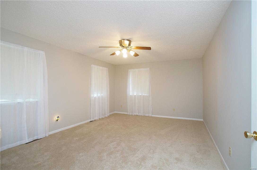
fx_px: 118
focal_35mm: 16
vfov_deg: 71.9
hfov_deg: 95.0
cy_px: 85
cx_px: 128
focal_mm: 11
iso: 1000
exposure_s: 1/60
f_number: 4.5
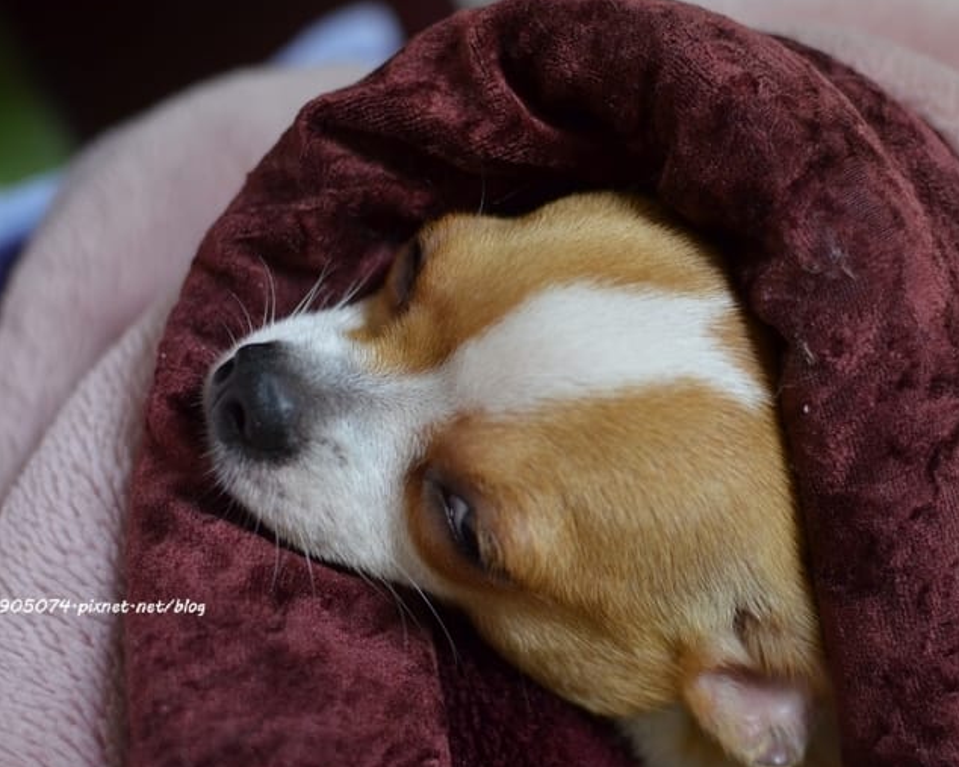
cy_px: 397
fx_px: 1805
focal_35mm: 64
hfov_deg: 29.7
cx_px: 448
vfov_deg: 24.0
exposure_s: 1/80
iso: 1250
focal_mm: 35
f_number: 2.8
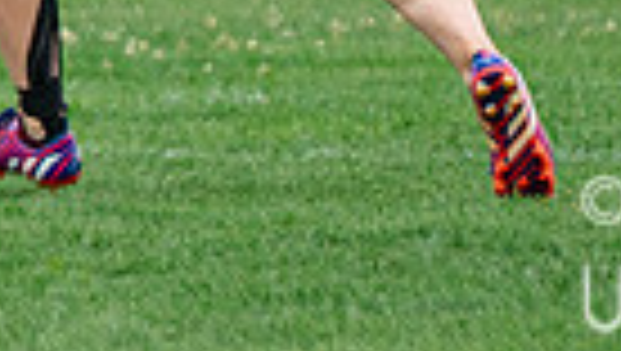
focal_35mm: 1548
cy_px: -271
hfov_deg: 1.4
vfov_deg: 0.8
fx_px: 25520
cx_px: -207
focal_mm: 200
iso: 640
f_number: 2.8
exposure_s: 1/3200
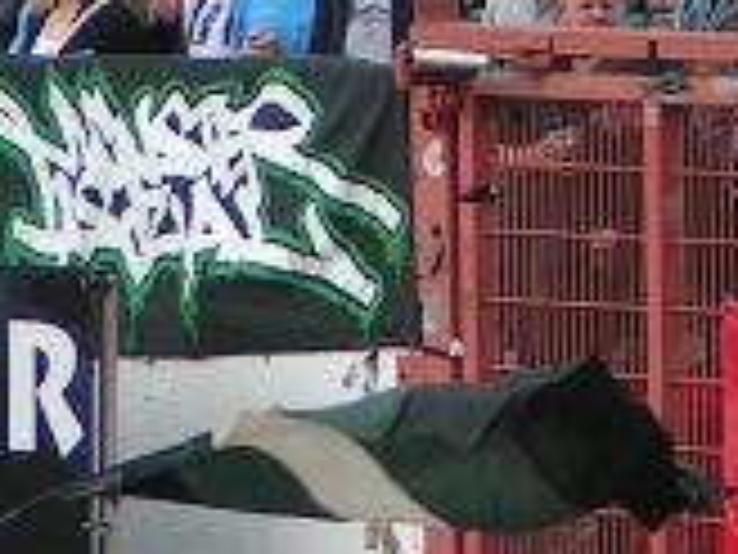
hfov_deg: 2.0
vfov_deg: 1.5
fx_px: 21384
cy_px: -95
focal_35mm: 1003
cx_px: 900
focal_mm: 31.5
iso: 50
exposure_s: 1/250
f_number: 3.5
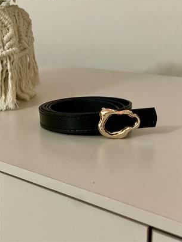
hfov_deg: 27.5
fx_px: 371
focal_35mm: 53
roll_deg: -0.8
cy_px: 120
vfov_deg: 36.2
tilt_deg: -13.7
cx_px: 92
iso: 500
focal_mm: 6
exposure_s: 1/20
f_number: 2
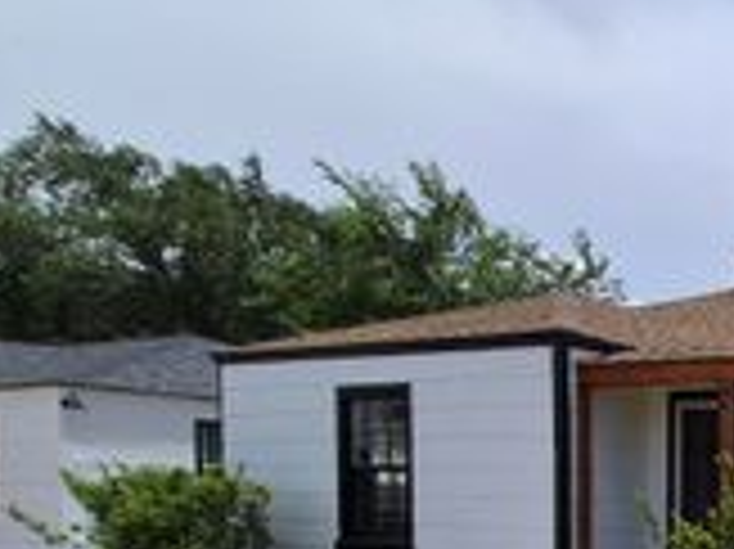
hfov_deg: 33.4
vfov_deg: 33.2
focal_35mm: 40
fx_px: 848
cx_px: 968
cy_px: 538
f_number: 2.2
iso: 40
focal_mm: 1.74
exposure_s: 1/3192
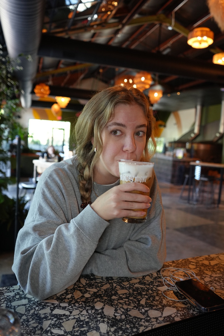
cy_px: 168
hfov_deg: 43.6
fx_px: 280
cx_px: 112
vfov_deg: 61.9
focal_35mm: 30
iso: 2000
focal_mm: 30
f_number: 4
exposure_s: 1/160
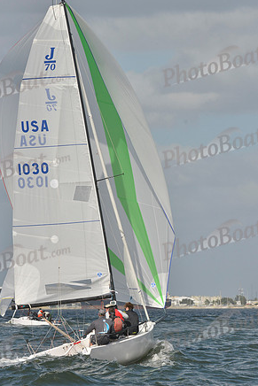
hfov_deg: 5.2
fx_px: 2857
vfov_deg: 7.7
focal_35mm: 266
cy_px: 205
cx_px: 117
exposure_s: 1/1250
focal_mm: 200
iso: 400
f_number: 11
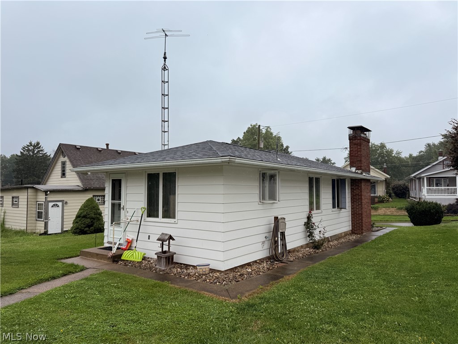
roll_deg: +0.2
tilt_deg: +2.9
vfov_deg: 56.8
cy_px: 172
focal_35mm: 24
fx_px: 318
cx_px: 229
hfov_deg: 71.6
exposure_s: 1/1770
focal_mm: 6.76
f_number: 1.78
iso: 80
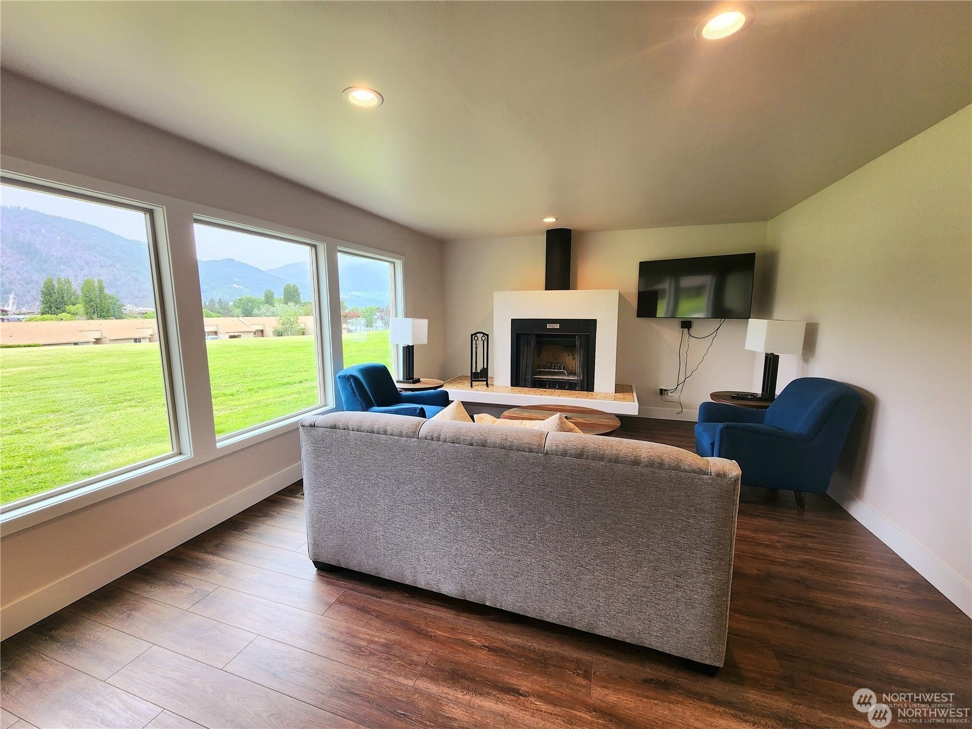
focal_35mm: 13
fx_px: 365
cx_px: 486
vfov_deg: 89.9
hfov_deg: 106.2
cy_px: 364
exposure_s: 1/120
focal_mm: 2.2
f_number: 2.2
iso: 80
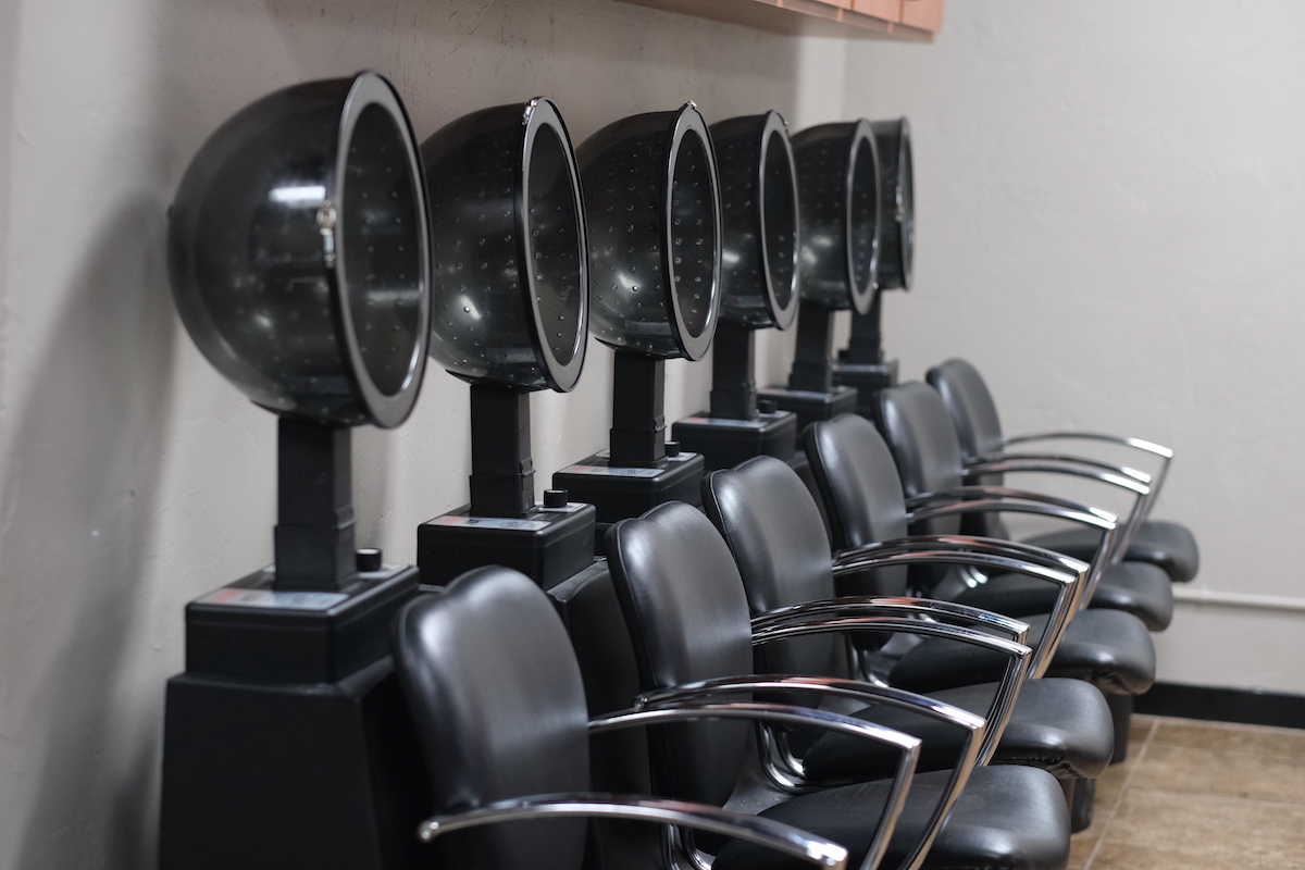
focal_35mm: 84
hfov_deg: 24.2
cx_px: 652
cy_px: 435
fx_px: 3045
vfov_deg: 16.3
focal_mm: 56
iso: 1600
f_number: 2.2
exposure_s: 1/100
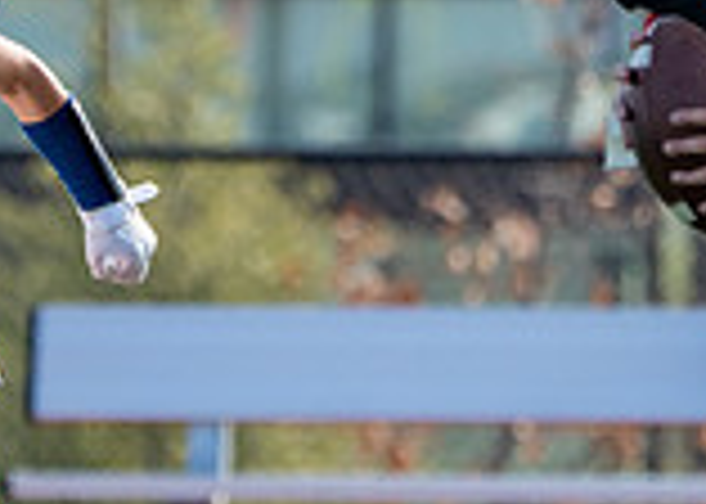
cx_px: 126
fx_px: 27699
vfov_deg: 1.0
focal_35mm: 1382
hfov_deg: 1.5
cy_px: 279
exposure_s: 1/1250
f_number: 5.6
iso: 320
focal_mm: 294
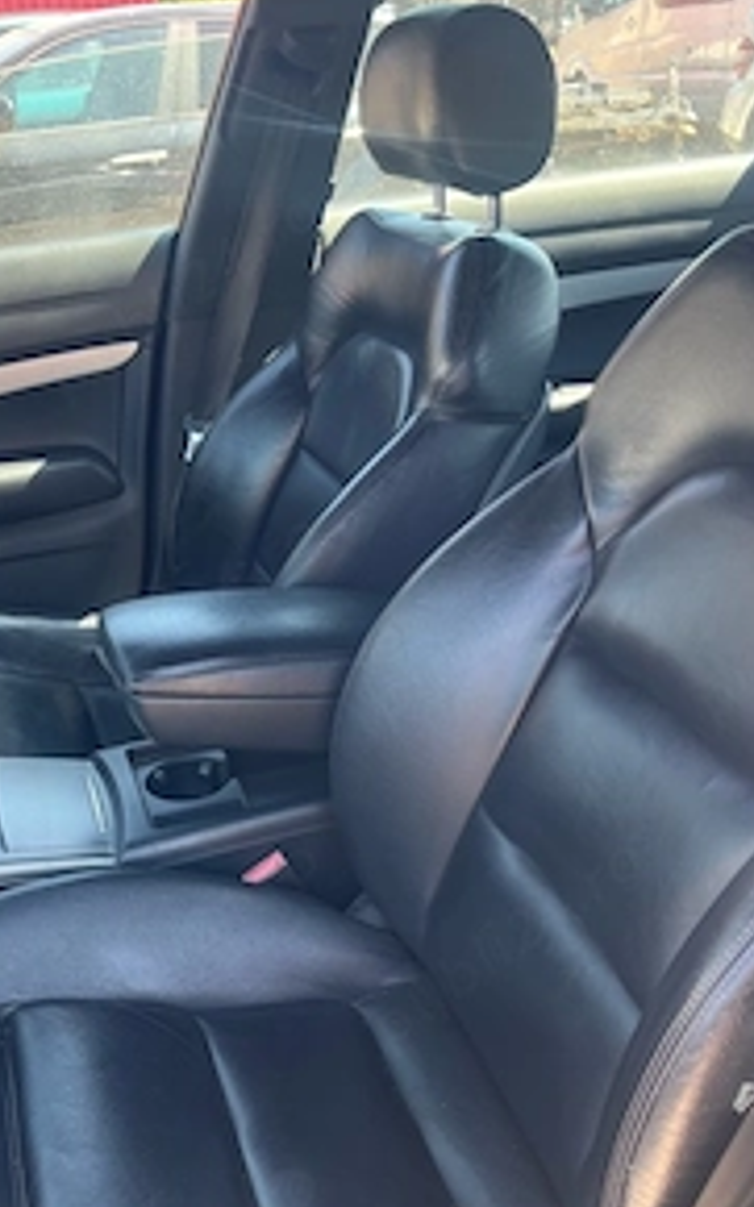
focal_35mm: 38
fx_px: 1251
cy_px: 670
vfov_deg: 51.5
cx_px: 267
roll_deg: +4.2
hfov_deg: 33.3
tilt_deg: -26.6
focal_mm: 5.1
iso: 50
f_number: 1.6
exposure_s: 1/122
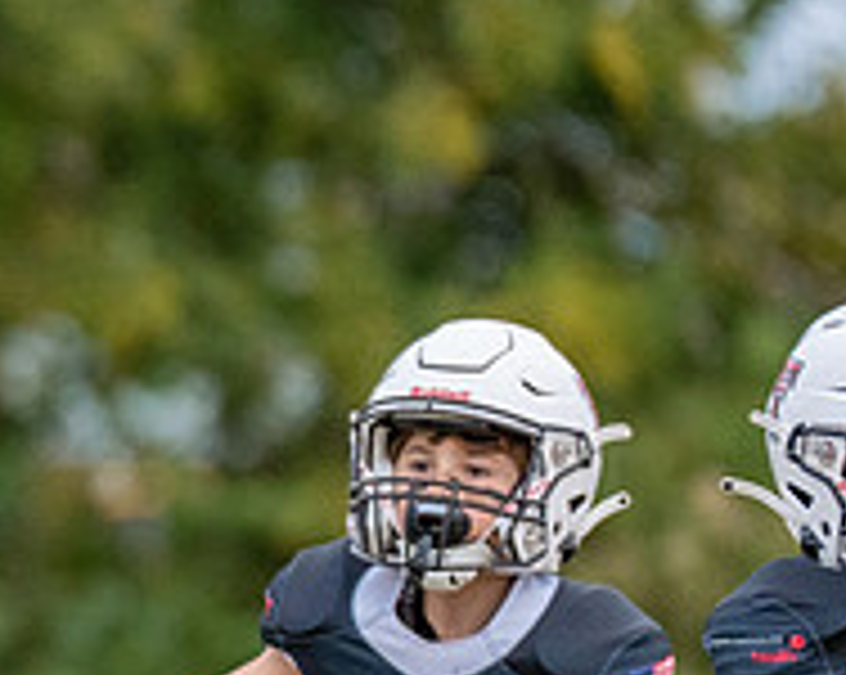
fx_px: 23512
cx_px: -338
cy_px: 607
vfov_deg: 1.6
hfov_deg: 2.1
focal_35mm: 940
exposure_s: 1/1250
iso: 2000
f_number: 2.8
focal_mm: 200
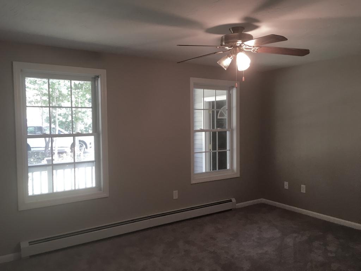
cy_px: 136
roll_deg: -0.1
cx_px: 180
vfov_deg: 48.2
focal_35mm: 29
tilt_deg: -1.5
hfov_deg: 61.7
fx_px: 302
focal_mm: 4.15
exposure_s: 1/30
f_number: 2.2
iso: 32
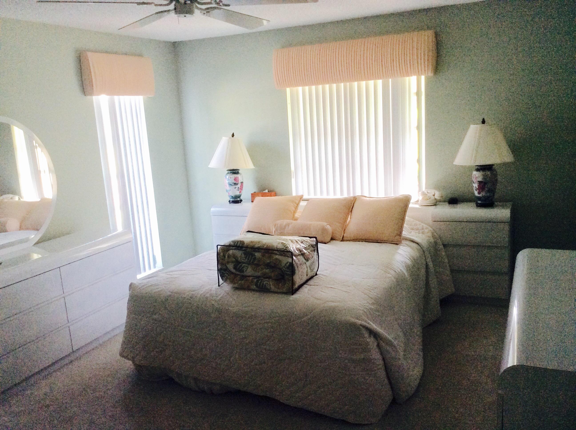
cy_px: 215
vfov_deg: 42.8
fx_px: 548
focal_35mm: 33
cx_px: 288
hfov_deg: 55.4
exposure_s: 1/24
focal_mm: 3.3
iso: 125
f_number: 2.4
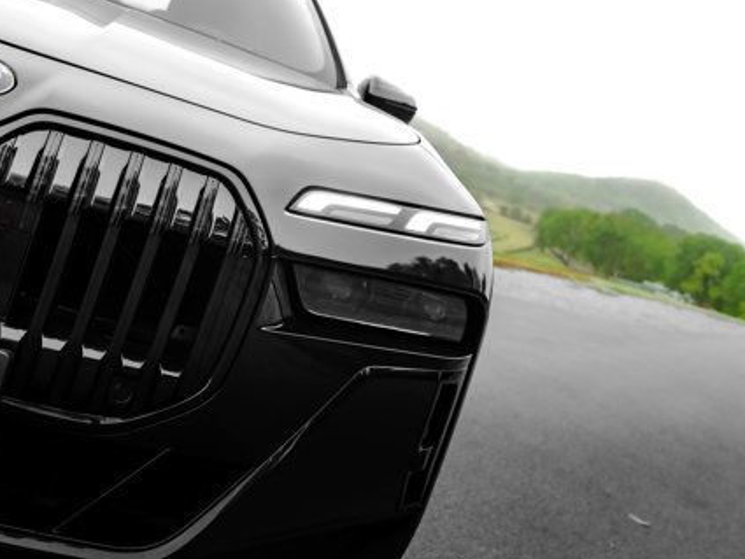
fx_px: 1184
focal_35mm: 55
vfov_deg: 26.5
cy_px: 227
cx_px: 380
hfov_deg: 34.9
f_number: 6.3
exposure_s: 1/640
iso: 640
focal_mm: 38
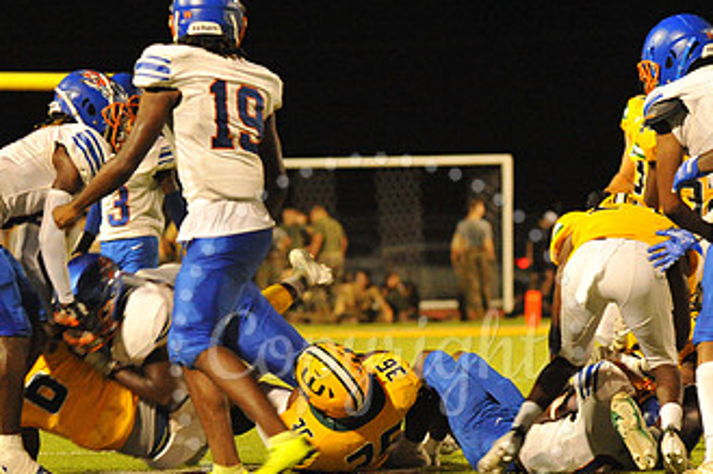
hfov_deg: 5.8
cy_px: 357
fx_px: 6988
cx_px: 377
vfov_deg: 3.9
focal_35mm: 353
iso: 6400
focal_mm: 200
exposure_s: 1/200
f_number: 5.6
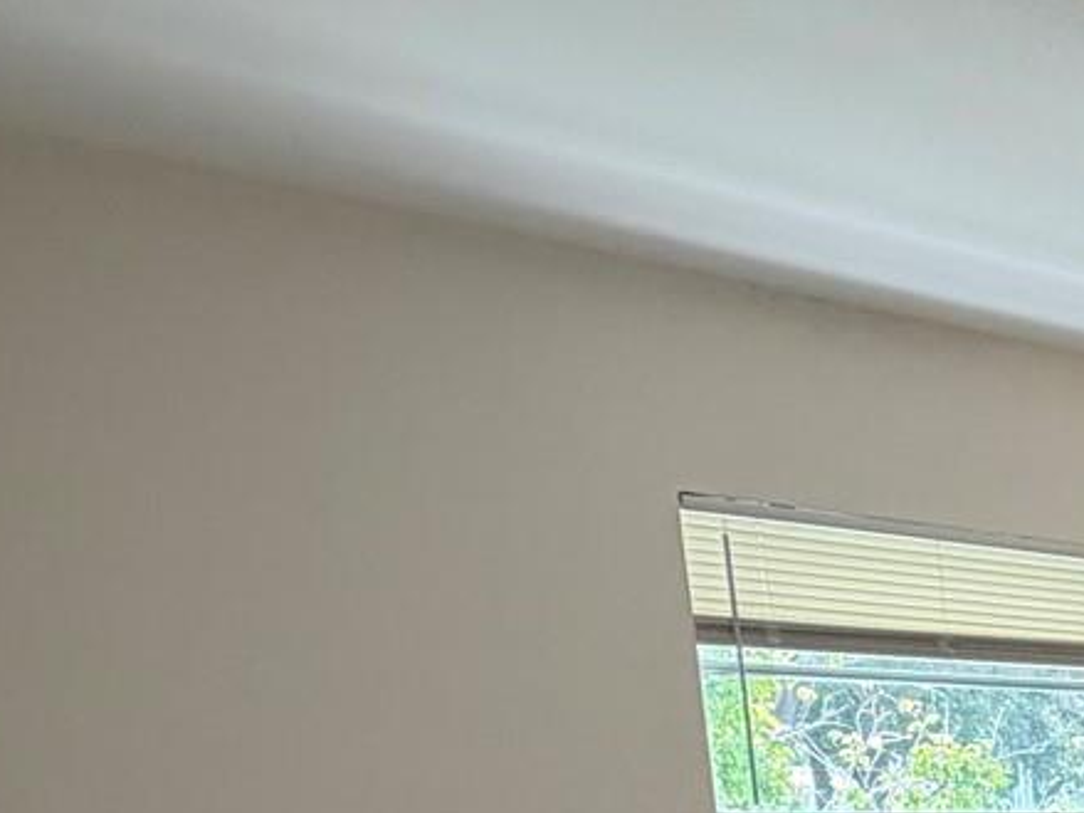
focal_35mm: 51
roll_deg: +0.4
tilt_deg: -10.1
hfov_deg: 24.5
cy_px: 1085
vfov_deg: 24.5
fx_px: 1597
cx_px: 1783
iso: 250
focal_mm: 2.22
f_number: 2.2
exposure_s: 1/120
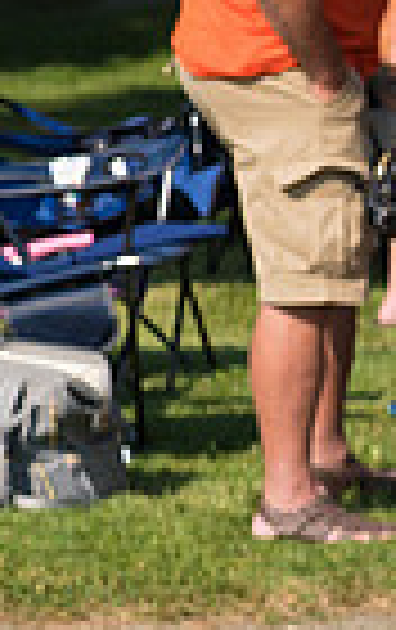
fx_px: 6879
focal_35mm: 400
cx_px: 1269
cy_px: 362
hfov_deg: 3.2
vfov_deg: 5.2
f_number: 6.3
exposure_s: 1/800
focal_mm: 95
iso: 320
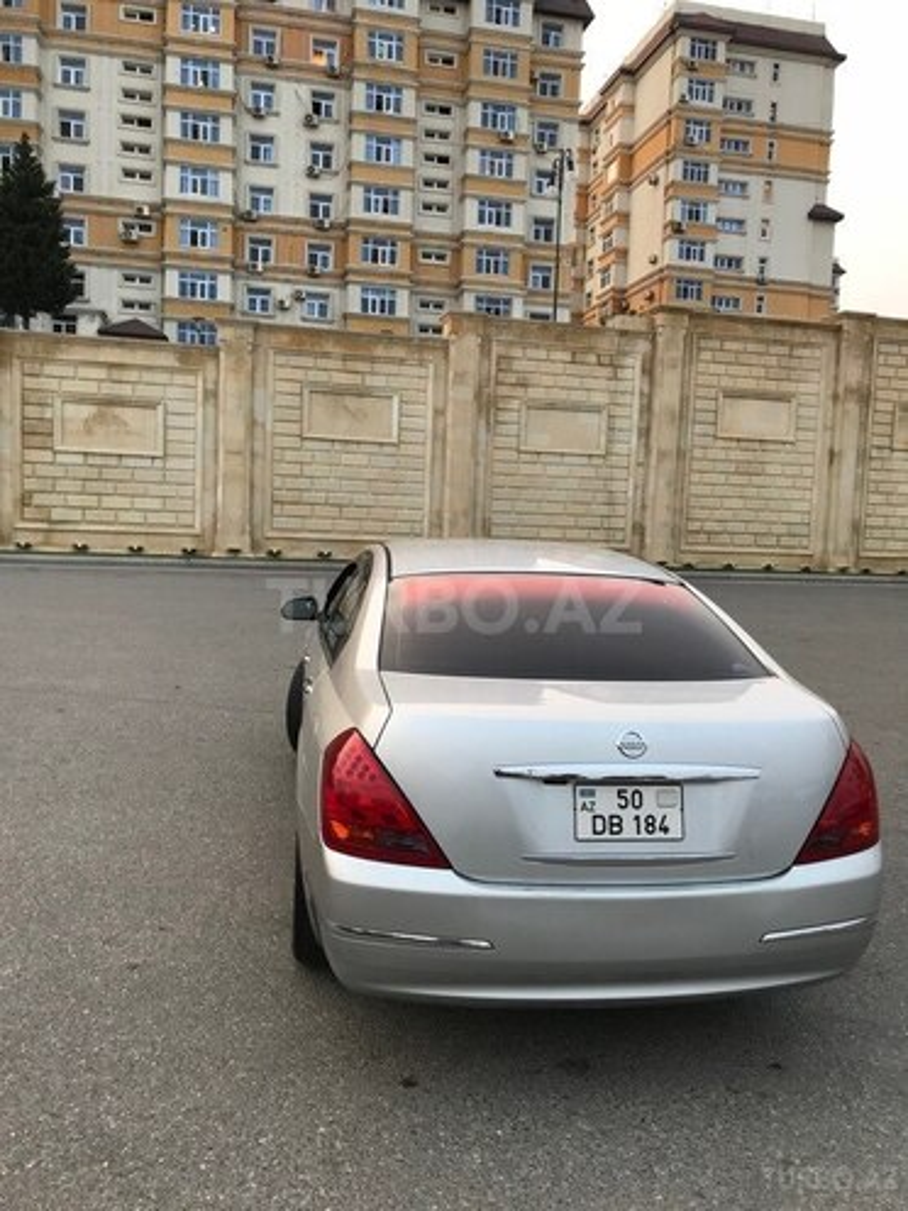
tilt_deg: -3.1
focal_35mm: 28
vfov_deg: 63.4
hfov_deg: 49.7
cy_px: 606
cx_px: 454
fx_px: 979
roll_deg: -2.8
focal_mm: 3.99
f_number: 1.8
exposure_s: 1/50
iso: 32
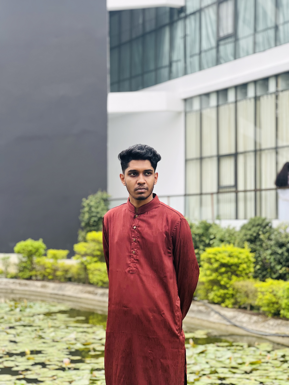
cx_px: 144
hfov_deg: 19.1
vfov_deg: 25.3
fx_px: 857
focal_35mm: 77
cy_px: 192
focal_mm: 9
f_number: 2.8
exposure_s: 1/120
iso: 64
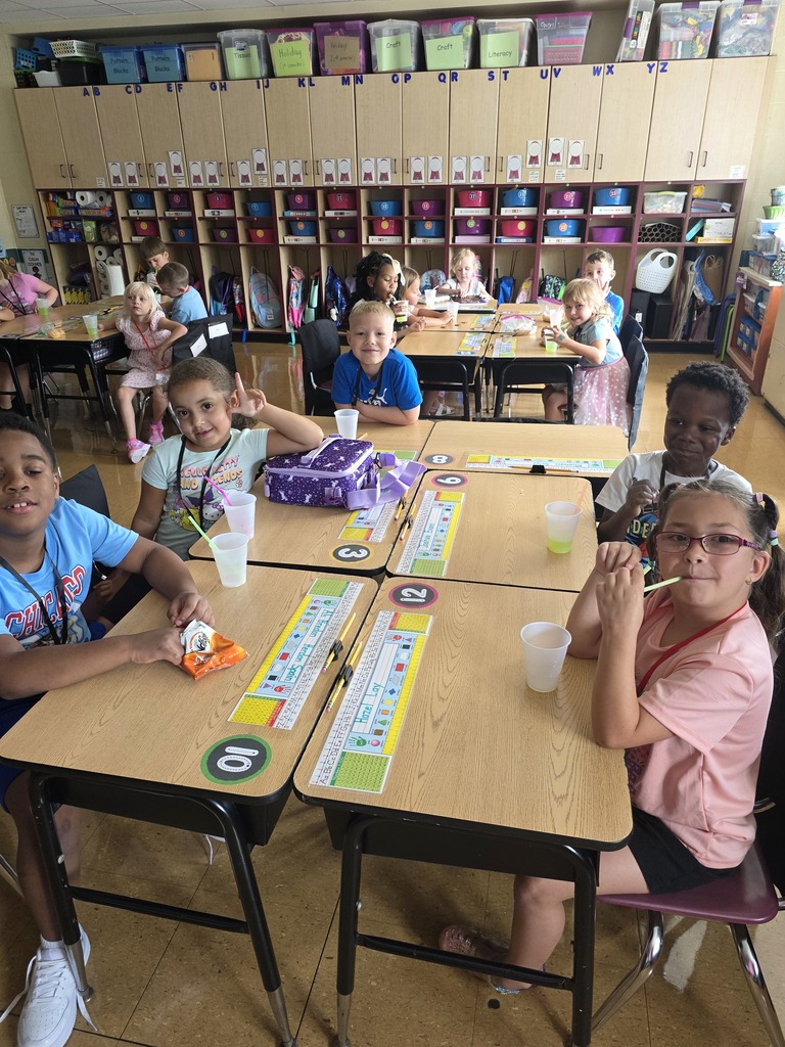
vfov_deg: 73.9
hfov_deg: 58.9
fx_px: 695
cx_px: 392
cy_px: 524
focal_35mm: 23
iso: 250
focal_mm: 6.3
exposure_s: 1/120
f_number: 1.7
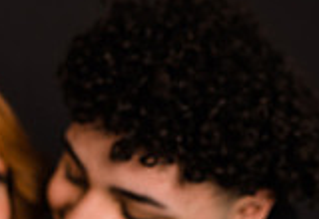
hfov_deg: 10.7
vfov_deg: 7.5
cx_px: -131
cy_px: 326
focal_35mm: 185
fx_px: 1655
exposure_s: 1/160
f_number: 2.5
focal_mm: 50
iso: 200
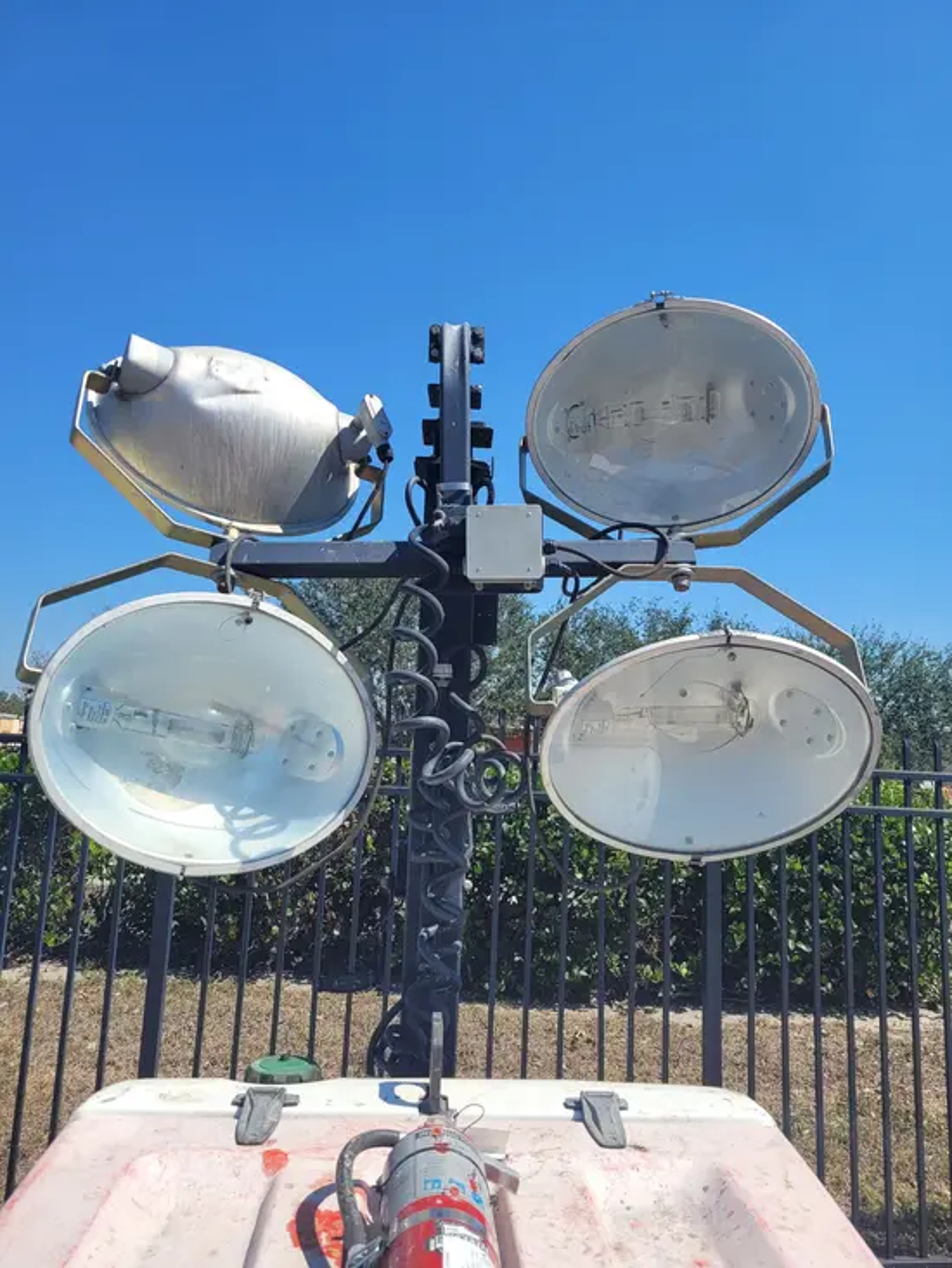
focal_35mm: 26
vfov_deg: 67.3
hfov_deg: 53.1
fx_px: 953
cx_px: 476
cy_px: 634
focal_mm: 5.4
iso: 40
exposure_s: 1/2524
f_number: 1.8
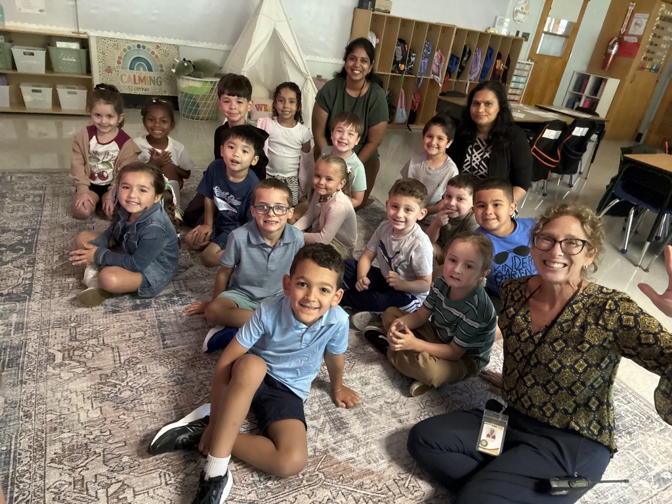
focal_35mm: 23
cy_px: 252
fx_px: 446
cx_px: 336
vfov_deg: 58.9
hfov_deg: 73.9
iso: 320
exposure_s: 1/40
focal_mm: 2.69
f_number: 1.9
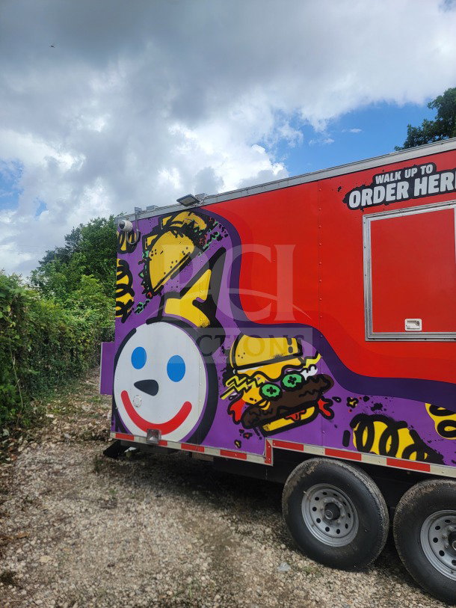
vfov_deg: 71.6
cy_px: 304
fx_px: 421
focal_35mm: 24
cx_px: 228
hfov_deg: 56.8
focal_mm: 6.7
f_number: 1.8
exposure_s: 1/803
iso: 16
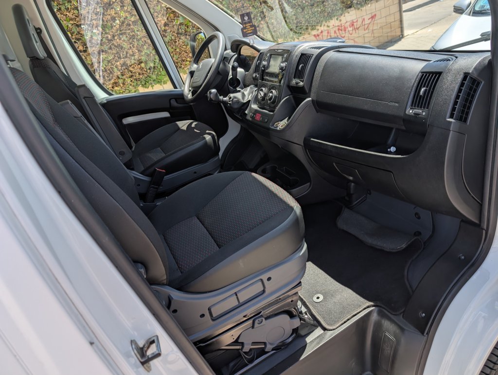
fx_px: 346
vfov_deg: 56.9
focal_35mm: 24
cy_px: 188
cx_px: 249
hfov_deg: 71.5
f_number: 1.68
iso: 17
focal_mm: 6.9
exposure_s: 1/318
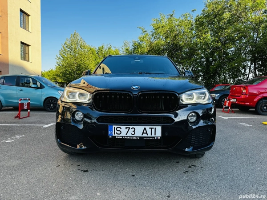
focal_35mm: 24
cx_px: 134
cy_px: 100
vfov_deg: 56.8
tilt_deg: -2.6
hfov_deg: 71.6
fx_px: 185
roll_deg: -1.5
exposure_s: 1/822
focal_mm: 6.86
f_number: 1.78
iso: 80
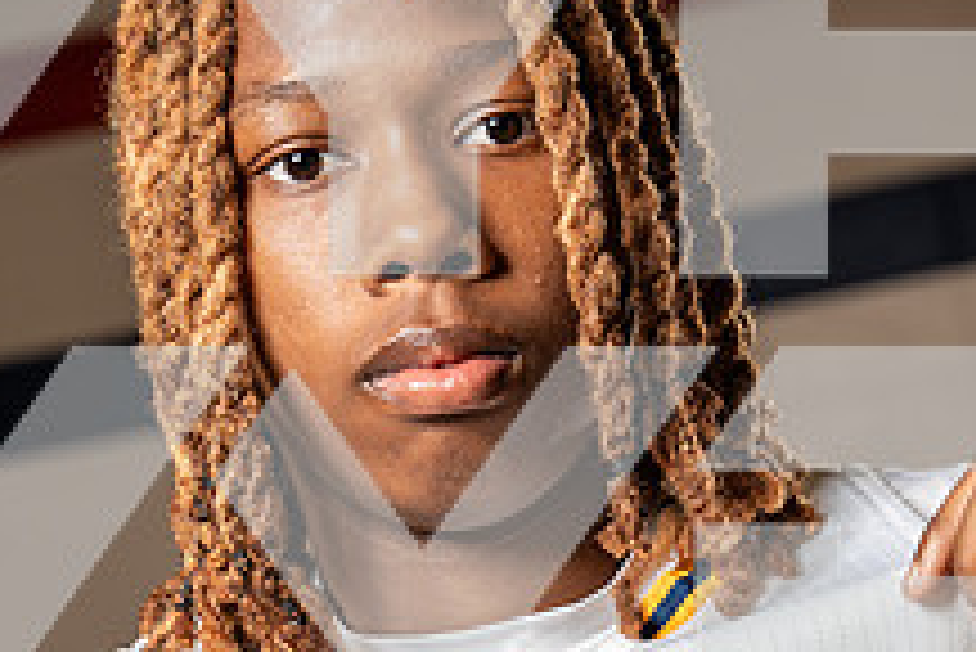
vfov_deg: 7.3
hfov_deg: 11.0
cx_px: 607
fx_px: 5073
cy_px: 587
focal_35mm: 187
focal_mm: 70
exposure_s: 1/250
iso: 125
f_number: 5.6
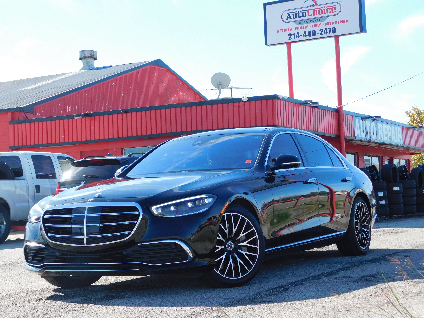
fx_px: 808
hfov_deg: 29.4
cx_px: 212
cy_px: 159
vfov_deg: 22.3
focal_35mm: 66
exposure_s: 1/400
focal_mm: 11.7
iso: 125
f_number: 4.2
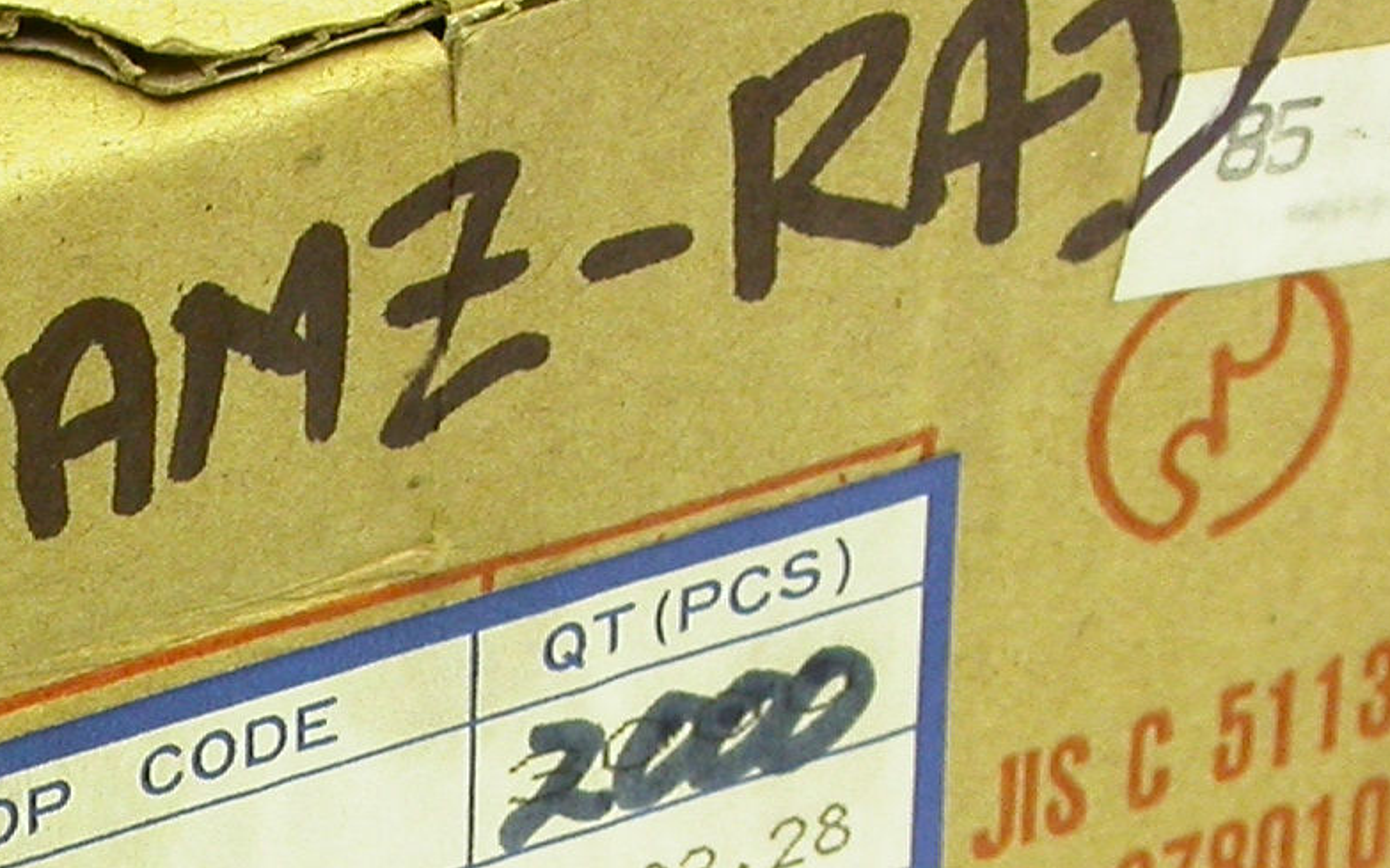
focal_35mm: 321
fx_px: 12158
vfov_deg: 4.1
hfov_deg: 6.5
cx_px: -83
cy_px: 1345
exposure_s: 1/26.1
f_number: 4
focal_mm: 21.7
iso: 100
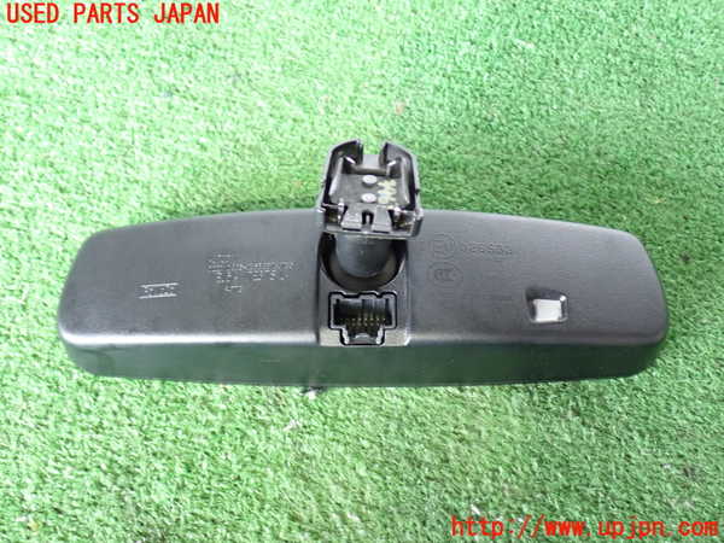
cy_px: 272
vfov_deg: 37.7
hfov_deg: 49.0
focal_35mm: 38
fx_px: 795
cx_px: 362
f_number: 2.7
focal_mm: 6.83
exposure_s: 1/25
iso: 800
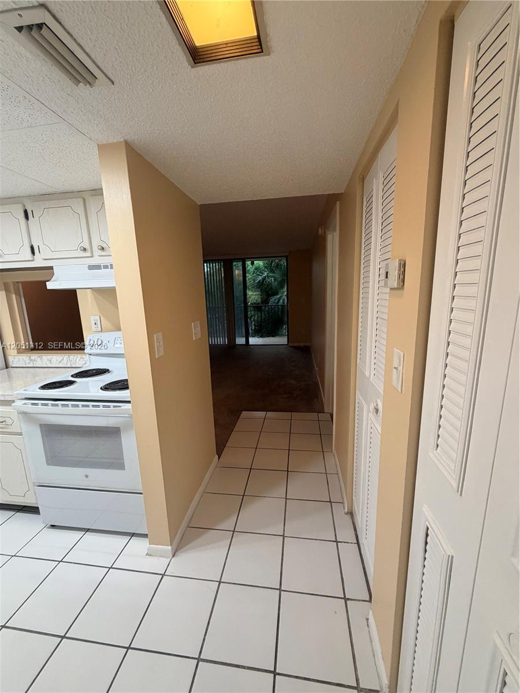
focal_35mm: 14
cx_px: 260
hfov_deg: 85.7
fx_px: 280
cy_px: 346
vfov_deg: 102.1
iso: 200
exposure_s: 1/60
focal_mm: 2.22
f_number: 2.2
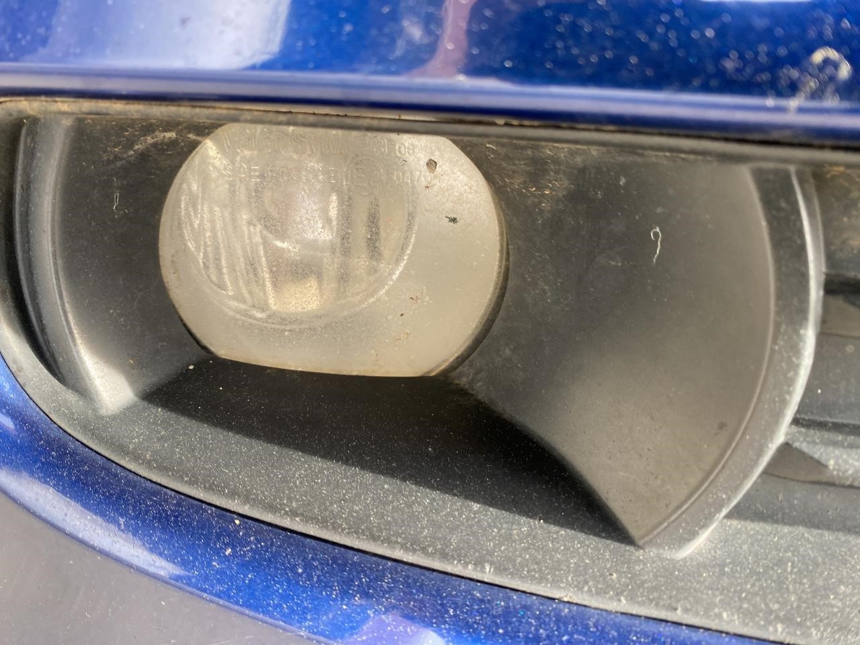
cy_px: 322
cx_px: 430
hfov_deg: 67.3
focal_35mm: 26
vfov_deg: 53.1
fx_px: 646
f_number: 1.8
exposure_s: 1/121
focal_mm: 4.25
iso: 80
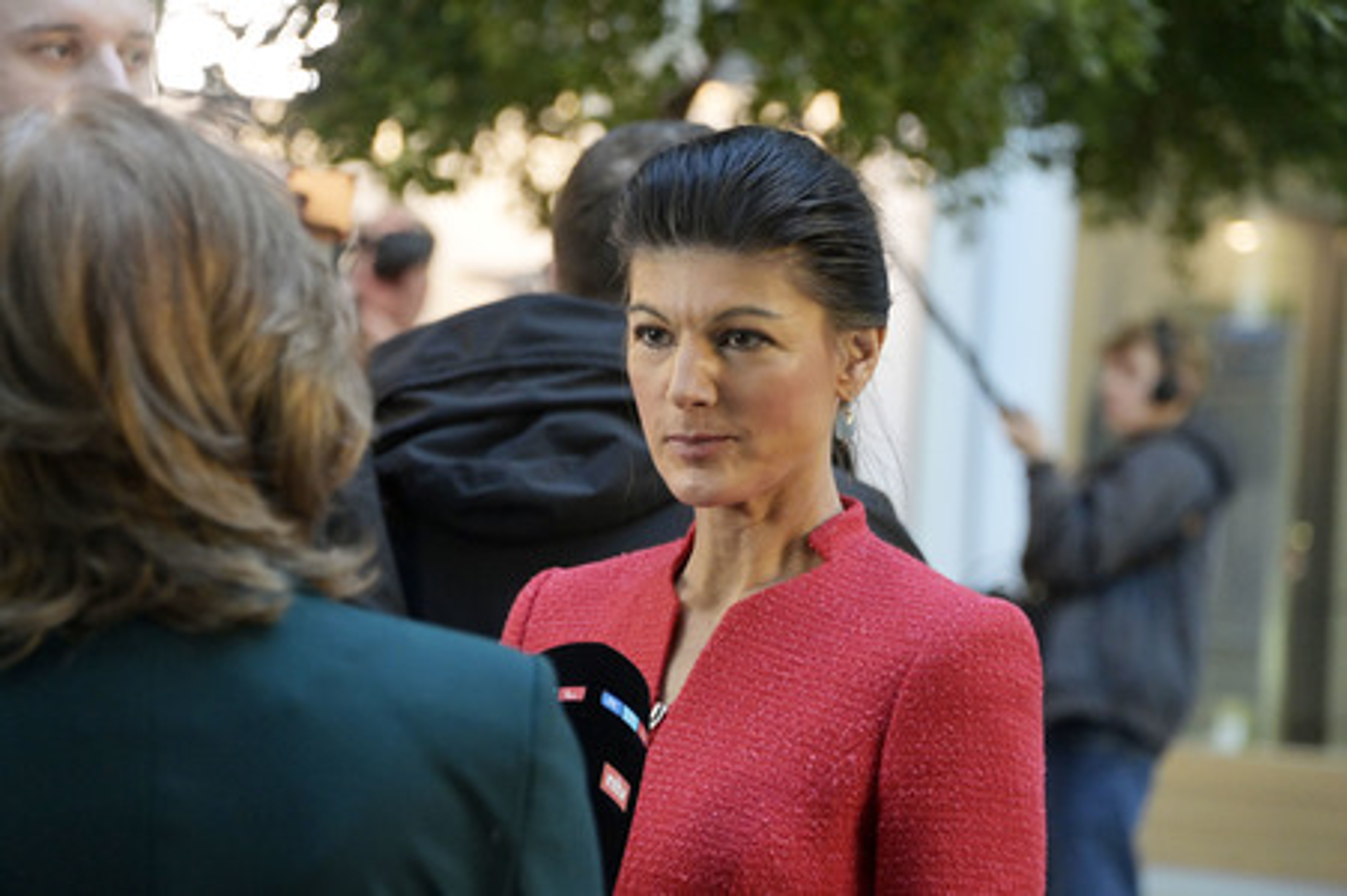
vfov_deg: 9.1
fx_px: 5608
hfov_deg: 13.7
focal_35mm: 150
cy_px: 448
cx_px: 674
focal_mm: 150
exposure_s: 1/250
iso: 8000
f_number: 5.6
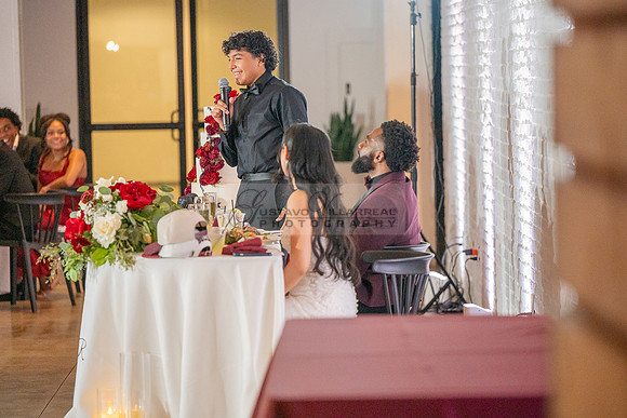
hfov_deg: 14.2
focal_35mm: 145
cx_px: 314
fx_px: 2526
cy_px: 209
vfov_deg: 9.5
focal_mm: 145
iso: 1600
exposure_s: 1/320
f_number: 2.8
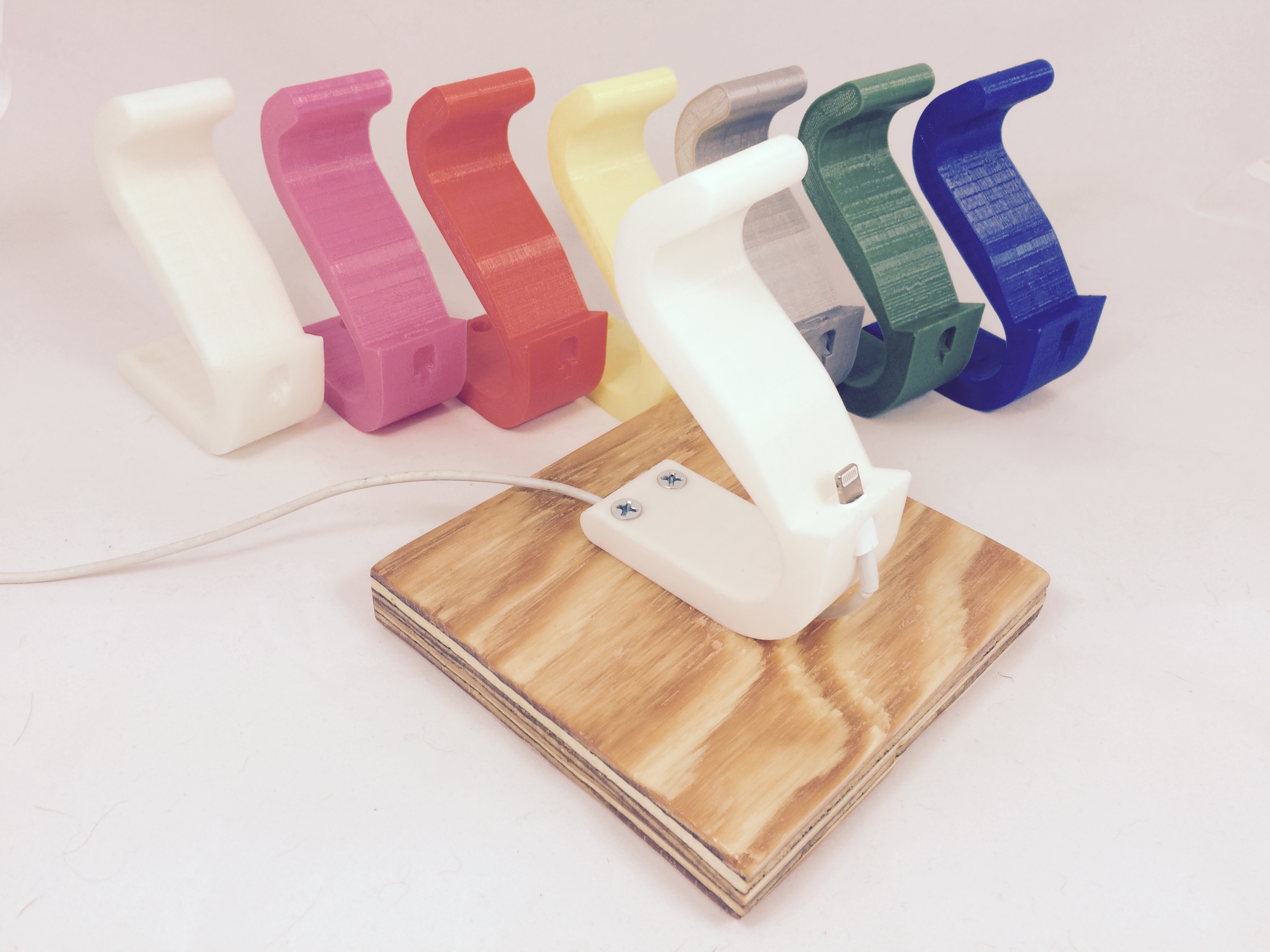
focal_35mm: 29
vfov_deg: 48.2
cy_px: 476
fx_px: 1064
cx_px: 635
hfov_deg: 61.7
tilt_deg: -35.9
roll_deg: -0.7
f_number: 2.2
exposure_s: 1/193
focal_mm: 4.15
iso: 32
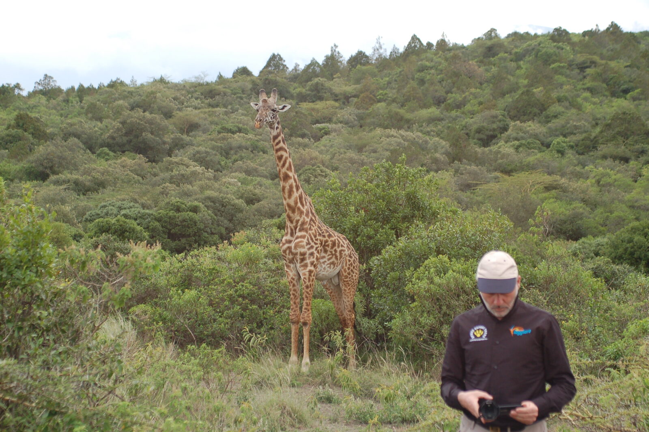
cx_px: 324
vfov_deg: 18.9
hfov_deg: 28.1
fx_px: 1297
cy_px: 216
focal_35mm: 72
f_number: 4
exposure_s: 1/1000
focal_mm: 48
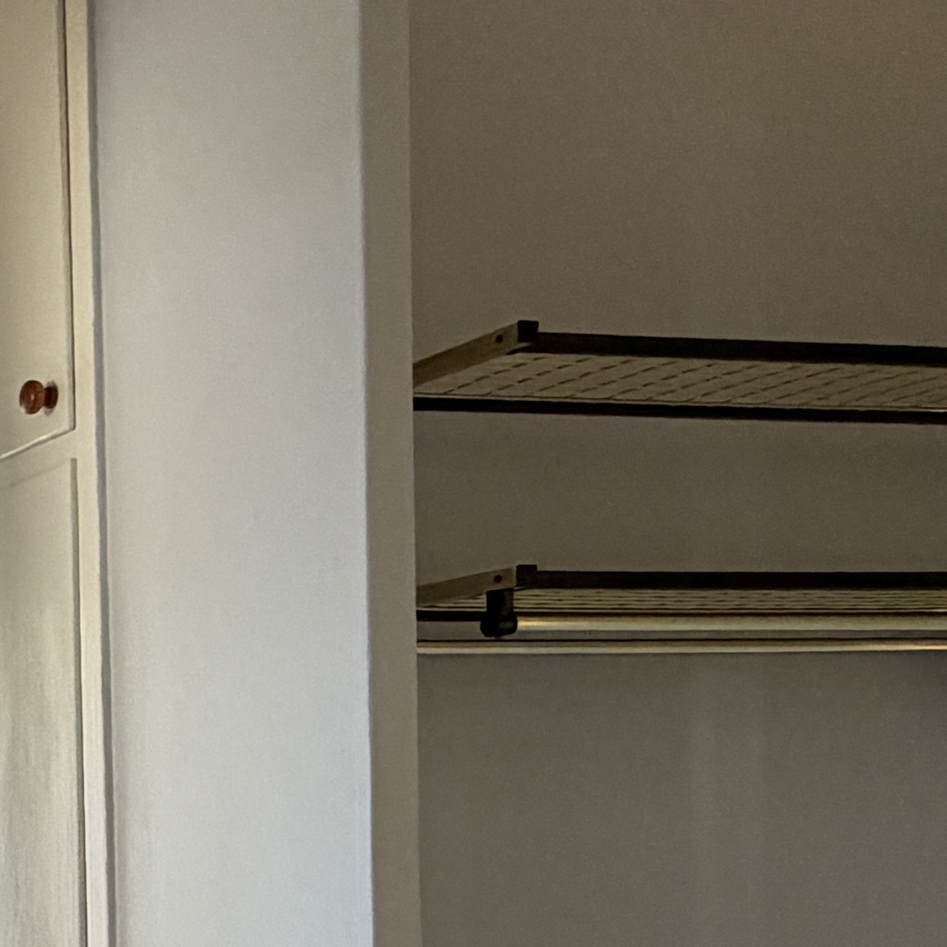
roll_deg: +2.3
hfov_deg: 22.7
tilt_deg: -2.0
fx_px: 1857
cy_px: 936
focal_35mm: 60
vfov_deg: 27.1
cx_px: -521
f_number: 2.2
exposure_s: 1/121
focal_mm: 2.22
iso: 250
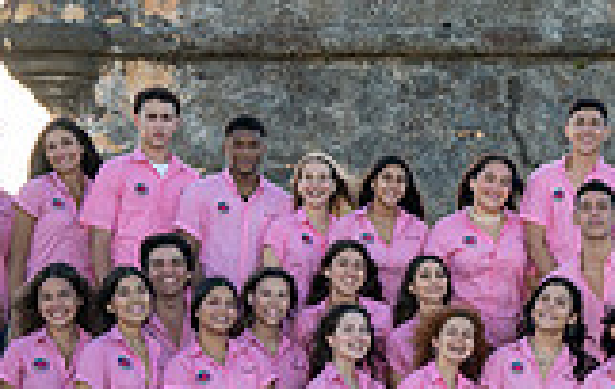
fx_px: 1649
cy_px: 252
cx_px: 671
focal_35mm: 98
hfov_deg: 20.2
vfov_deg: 13.5
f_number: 4.5
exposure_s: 1/160
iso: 125
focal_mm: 26
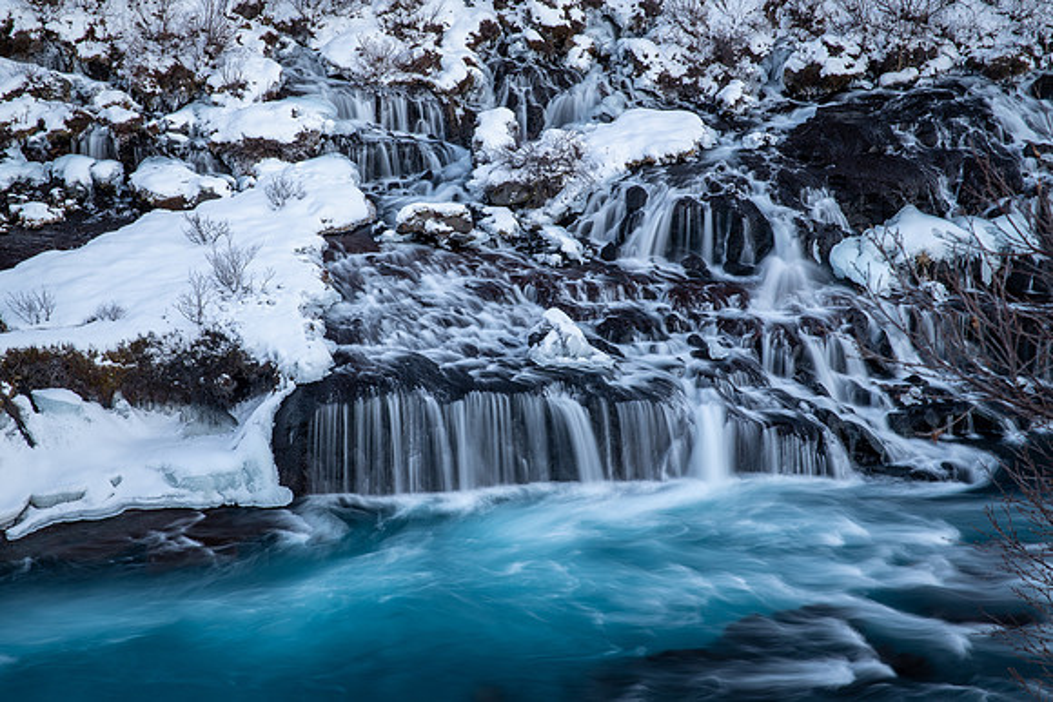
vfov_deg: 17.7
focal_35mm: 77
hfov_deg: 26.3
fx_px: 2256
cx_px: 486
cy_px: 336
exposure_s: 1
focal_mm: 70
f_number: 16
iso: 100
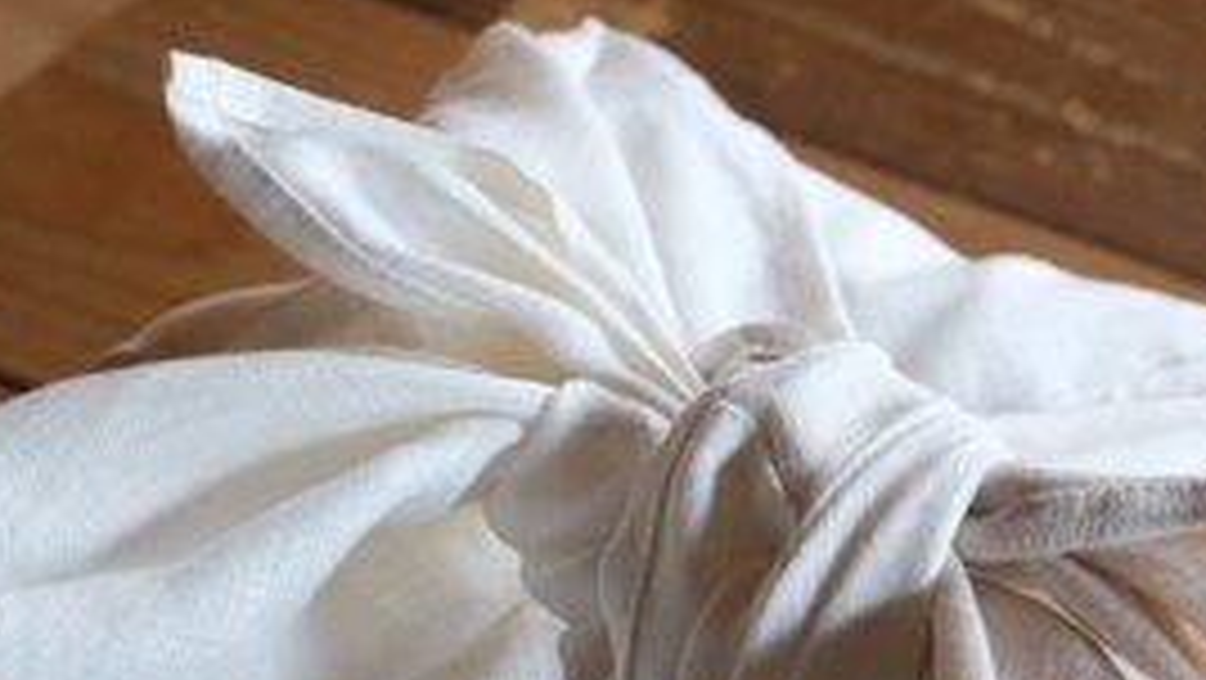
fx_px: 5406
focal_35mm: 169
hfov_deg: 12.7
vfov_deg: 7.2
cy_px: 671
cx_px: 734
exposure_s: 1/100
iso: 1250
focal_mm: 30
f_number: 2.8
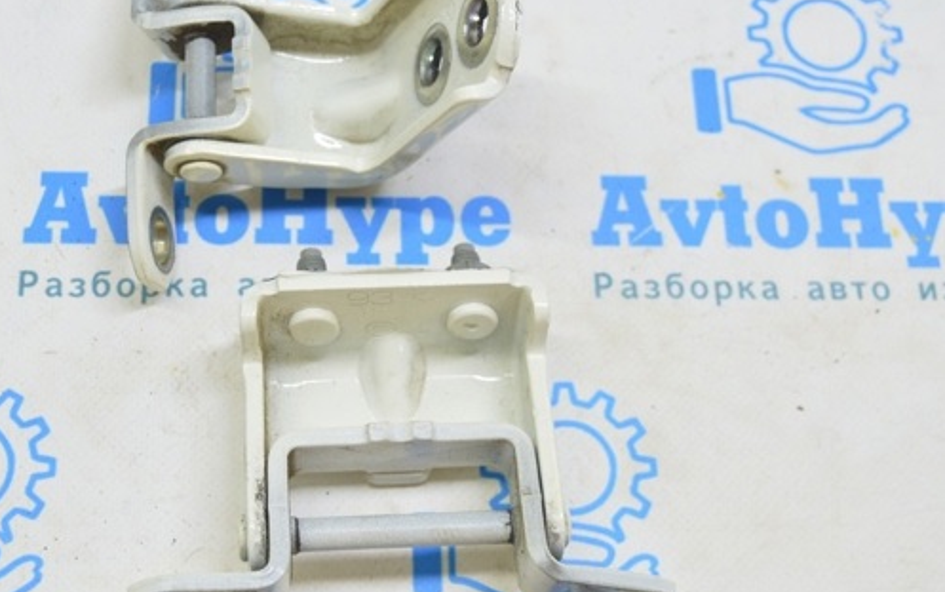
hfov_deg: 34.3
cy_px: 279
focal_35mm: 59
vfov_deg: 22.0
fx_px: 1520
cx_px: 344
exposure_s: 1/20
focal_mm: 30
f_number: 5.6
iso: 400
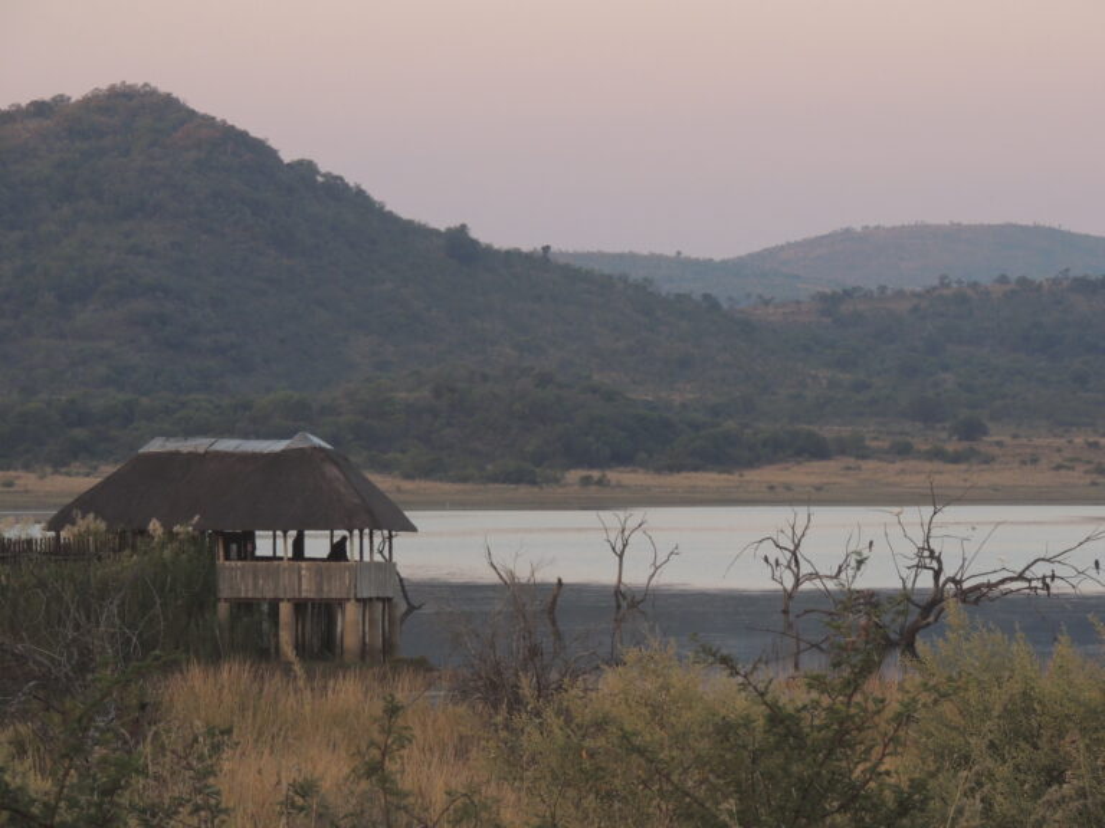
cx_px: 552
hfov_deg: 9.9
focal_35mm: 200
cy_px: 414
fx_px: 6384
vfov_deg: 7.4
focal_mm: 35.6
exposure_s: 1/125
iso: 250
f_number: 4.6
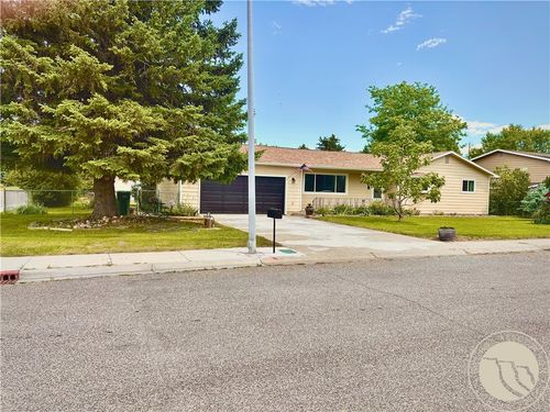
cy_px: 206
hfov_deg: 67.3
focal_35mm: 26
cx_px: 275
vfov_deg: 53.1
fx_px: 413
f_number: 1.6
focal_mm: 5.96
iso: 50
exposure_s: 1/1901
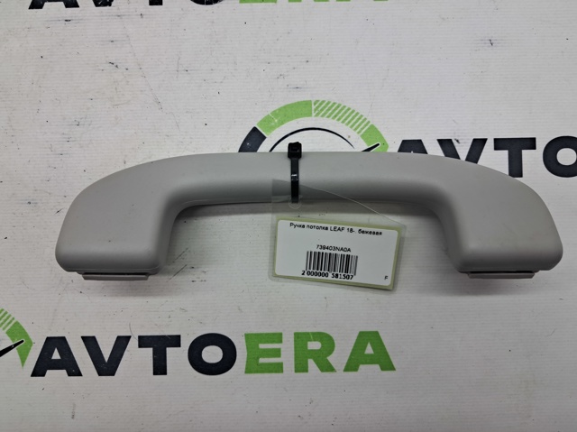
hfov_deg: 65.4
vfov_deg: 51.3
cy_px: 216
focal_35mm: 27
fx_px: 450
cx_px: 288
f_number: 1.8
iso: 50
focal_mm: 4
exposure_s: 1/100
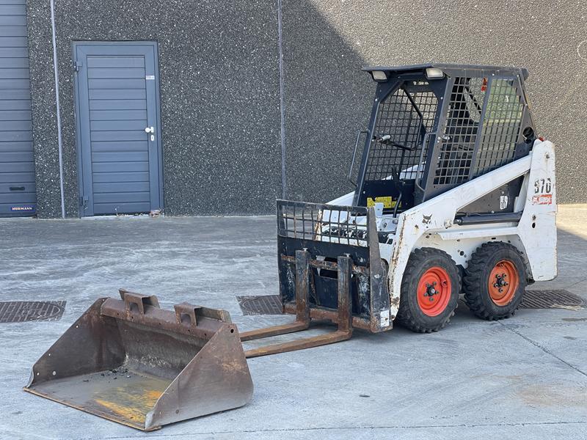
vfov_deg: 22.9
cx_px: 294
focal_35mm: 64
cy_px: 220
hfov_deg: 30.3
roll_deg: +0.6
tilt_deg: -7.3
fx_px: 1085
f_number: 2.2
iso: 20
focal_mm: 7.5
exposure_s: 1/116
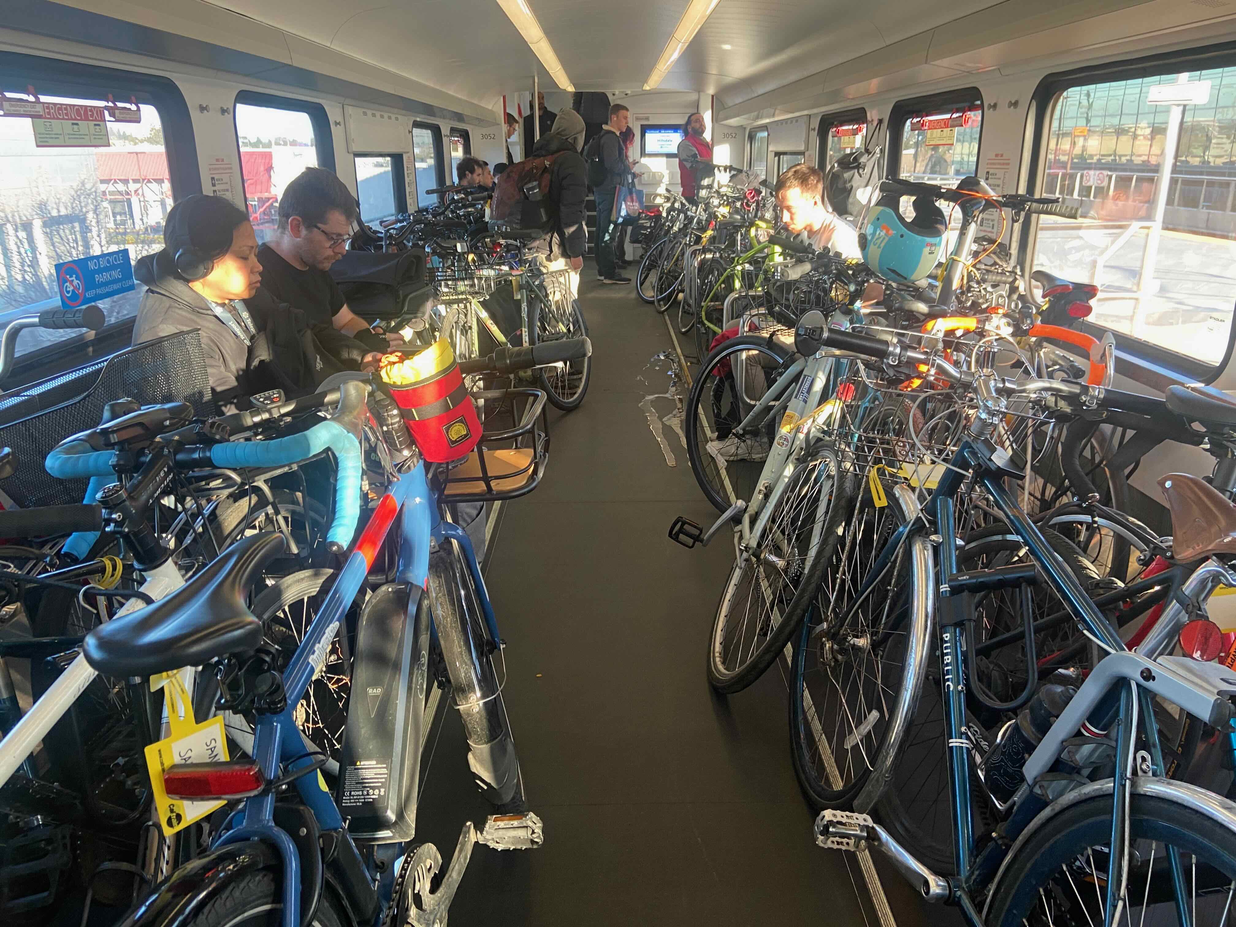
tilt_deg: -15.0
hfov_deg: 67.3
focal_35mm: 26
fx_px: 928
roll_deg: +1.1
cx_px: 618
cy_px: 464
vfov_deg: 53.1
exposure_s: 1/65
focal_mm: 4.25
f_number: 1.8
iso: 125
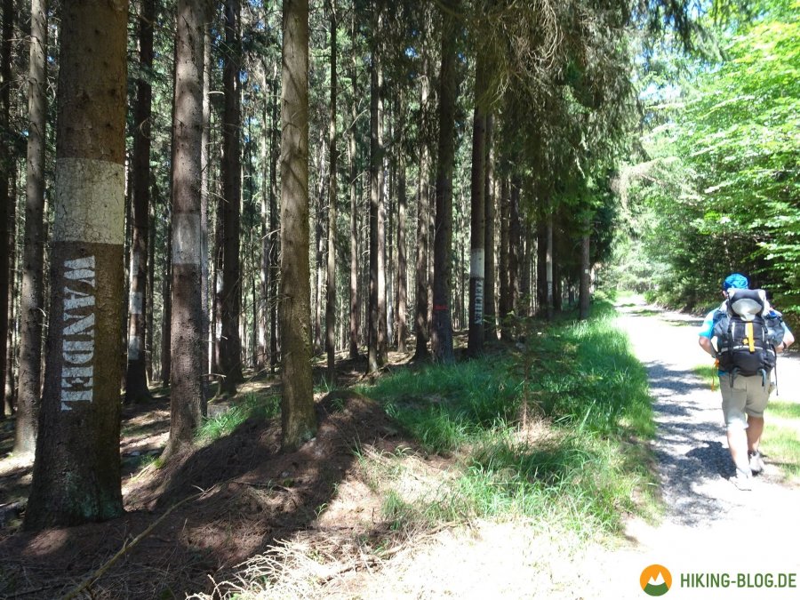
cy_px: 300
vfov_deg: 56.8
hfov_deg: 71.6
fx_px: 555
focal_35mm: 24
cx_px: 400
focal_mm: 4.1
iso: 80
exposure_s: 1/50
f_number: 3.5
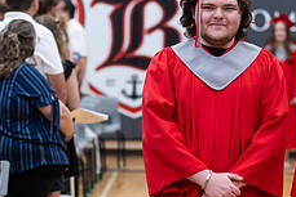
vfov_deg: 5.9
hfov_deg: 8.8
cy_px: 213
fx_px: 1917
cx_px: 198
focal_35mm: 233
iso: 1000
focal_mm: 85
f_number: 2.8
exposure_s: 1/200
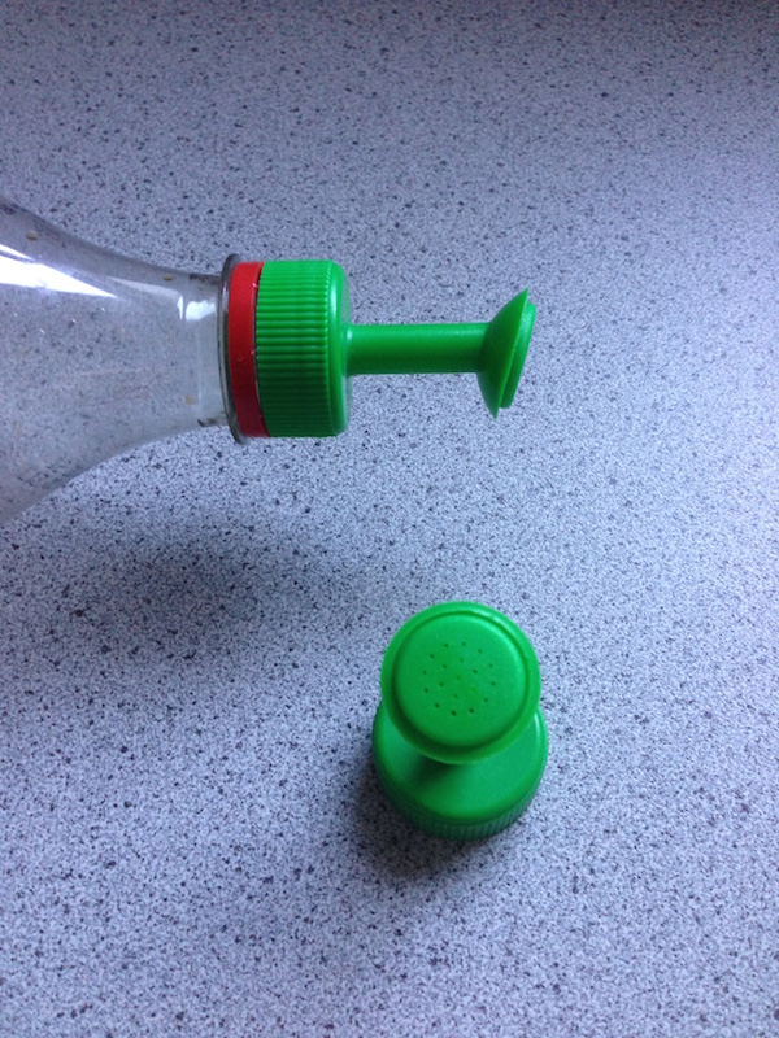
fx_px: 990
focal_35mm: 33
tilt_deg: -58.7
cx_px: 390
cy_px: 519
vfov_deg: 55.4
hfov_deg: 42.9
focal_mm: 4.12
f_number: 2.4
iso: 125
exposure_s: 1/20
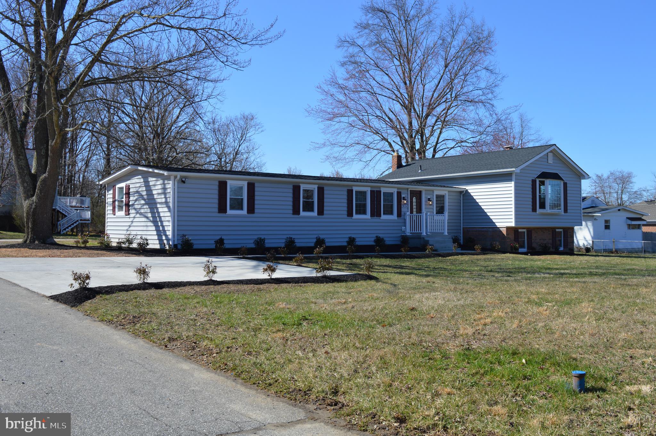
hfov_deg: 53.2
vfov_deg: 36.8
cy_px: 218
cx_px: 328
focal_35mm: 36
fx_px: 655
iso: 100
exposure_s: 1/320
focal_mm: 24
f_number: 9
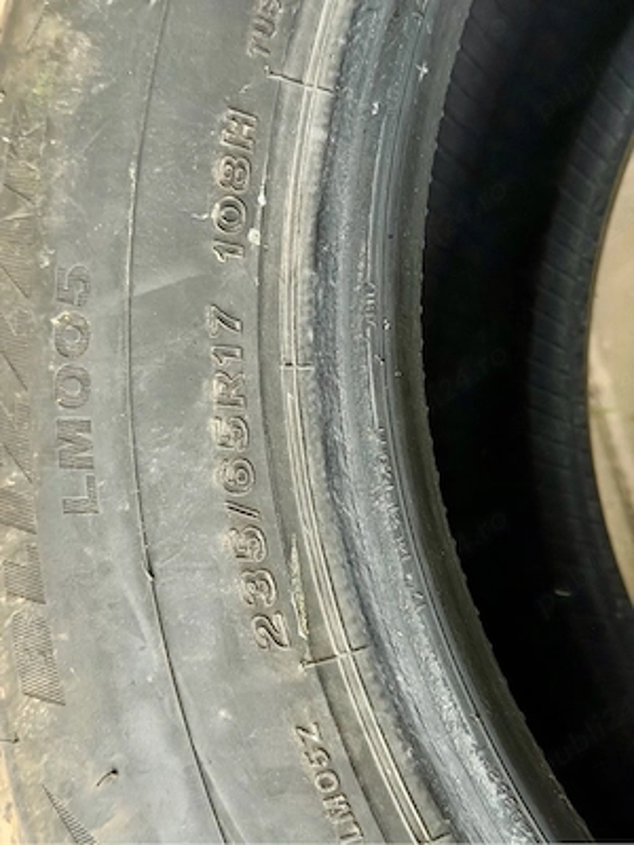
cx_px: 317
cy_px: 422
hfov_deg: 30.3
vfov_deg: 39.7
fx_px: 1172
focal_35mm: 48
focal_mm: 6.76
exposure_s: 1/26
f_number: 1.78
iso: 800
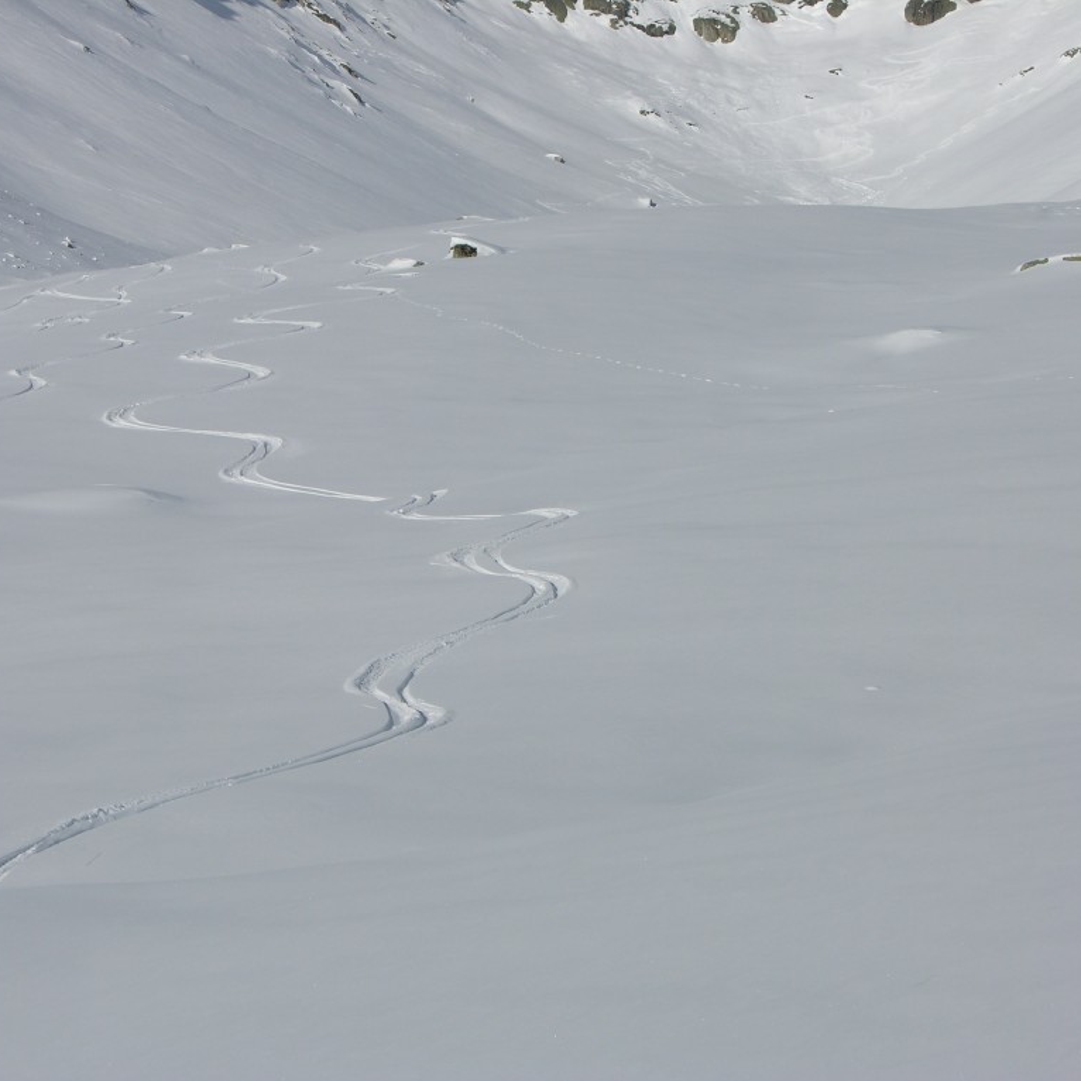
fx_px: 3674
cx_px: 478
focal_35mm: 104
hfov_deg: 16.7
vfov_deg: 16.7
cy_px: 540
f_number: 7
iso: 50
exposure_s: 1/567
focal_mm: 22.3
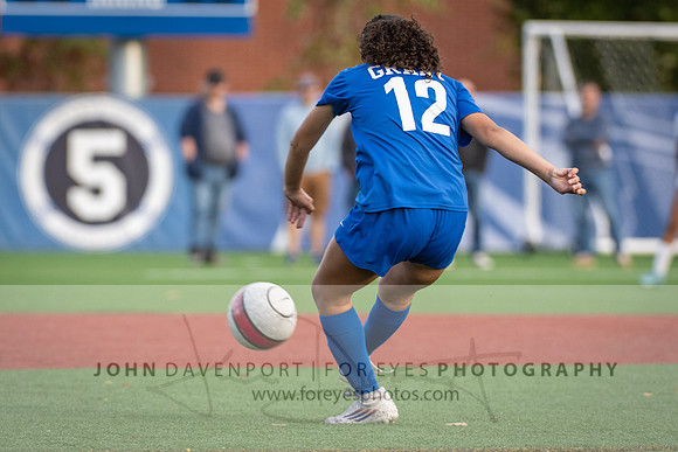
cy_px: 145
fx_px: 7808
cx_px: 414
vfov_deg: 3.3
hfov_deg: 5.0
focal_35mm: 414
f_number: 4
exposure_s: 1/1000
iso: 1250
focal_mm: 250
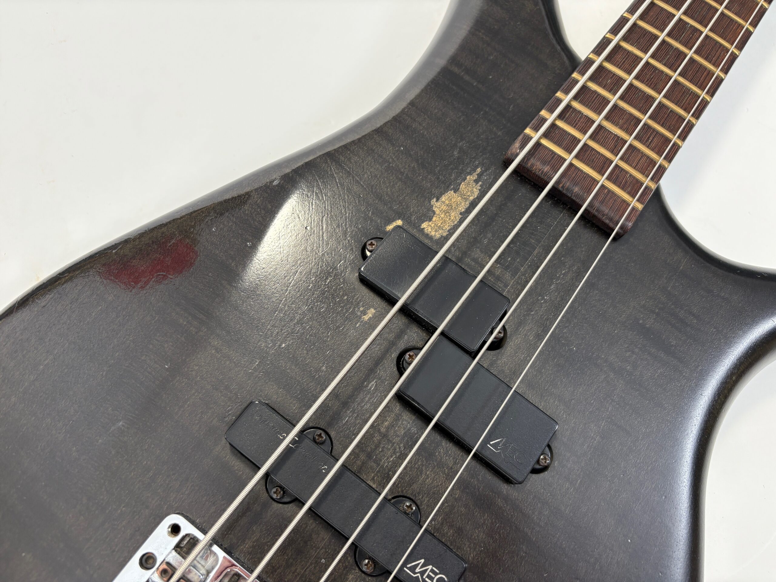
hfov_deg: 67.3
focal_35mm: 26
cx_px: 388
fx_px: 583
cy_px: 291
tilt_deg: -66.3
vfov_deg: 53.1
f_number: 1.6
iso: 100
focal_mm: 5.96
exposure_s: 1/50
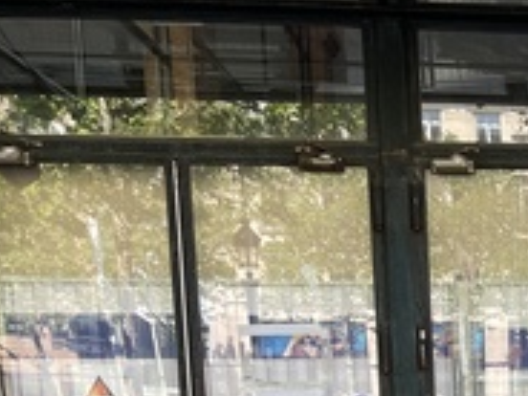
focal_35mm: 87
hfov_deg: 20.1
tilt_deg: -13.0
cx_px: 740
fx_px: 1327
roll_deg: +0.2
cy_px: 539
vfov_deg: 16.0
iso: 32
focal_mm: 5.1
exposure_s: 1/198
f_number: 1.6
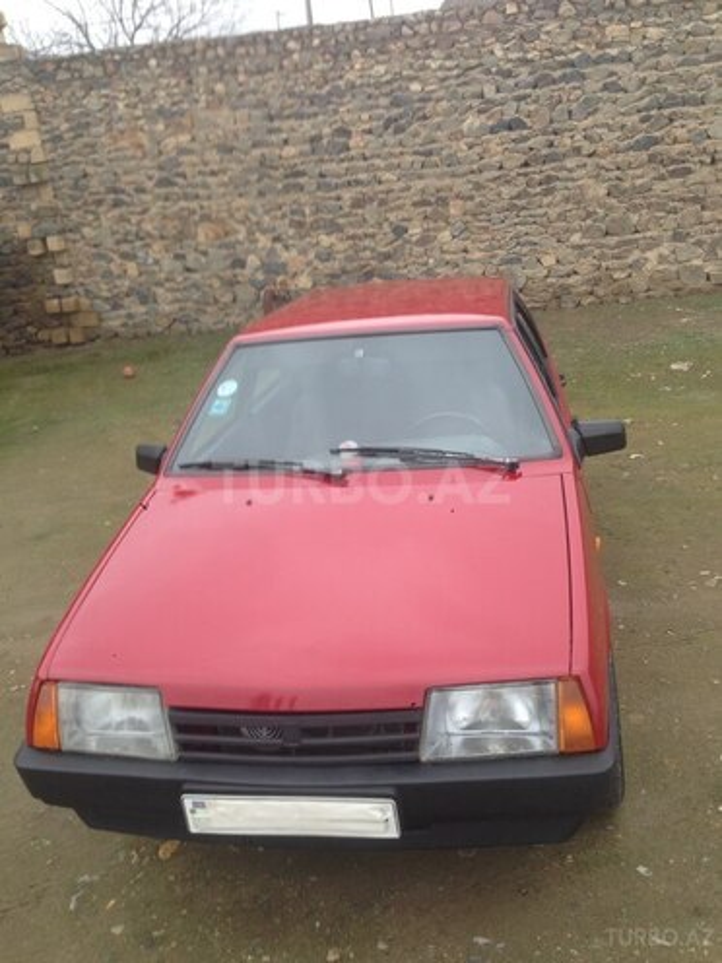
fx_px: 918
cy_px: 482
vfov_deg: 55.4
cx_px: 361
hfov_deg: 42.9
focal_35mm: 33
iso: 50
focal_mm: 4.12
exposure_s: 1/163
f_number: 2.4
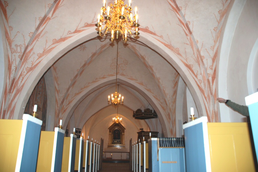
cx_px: 129
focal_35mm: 27
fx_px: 193
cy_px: 86
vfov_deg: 47.9
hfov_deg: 67.4
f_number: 4
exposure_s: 1/60
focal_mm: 18
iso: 200
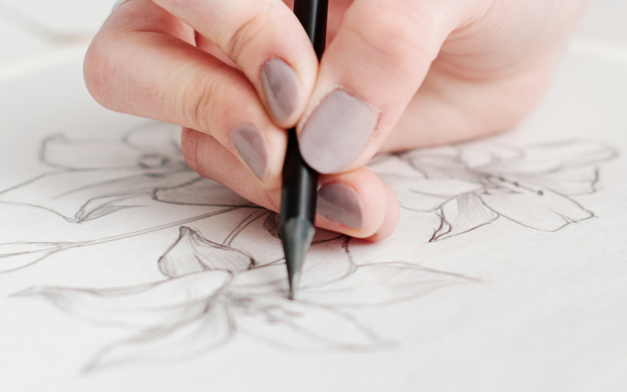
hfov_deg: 14.7
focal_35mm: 142
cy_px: 131
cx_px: 473
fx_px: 2426
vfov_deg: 9.2
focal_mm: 50
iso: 100
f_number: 2.8
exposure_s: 1/160
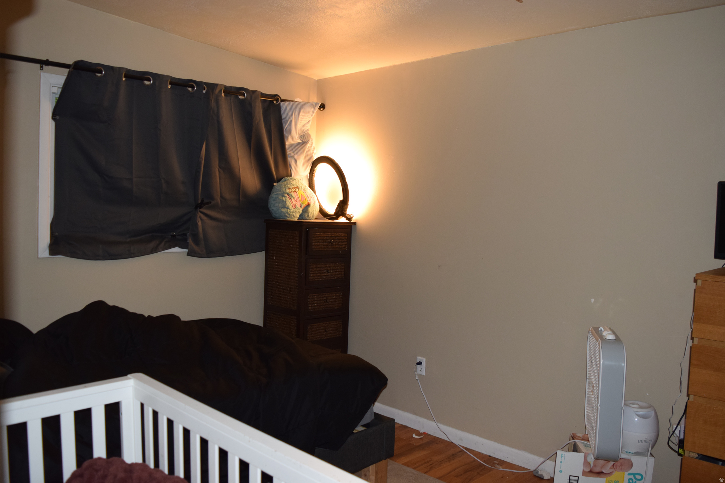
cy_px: 242
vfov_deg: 43.6
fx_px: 604
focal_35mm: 30
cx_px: 362
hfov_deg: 61.9
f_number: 4.5
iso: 800
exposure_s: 1/80
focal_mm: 20
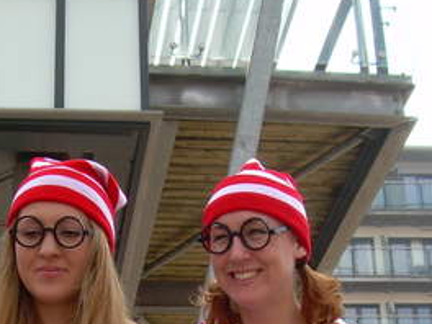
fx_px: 1148
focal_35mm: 92
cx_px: 123
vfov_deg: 15.6
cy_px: 370
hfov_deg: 21.2
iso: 50
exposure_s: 1/193
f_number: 4.6
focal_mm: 6.3
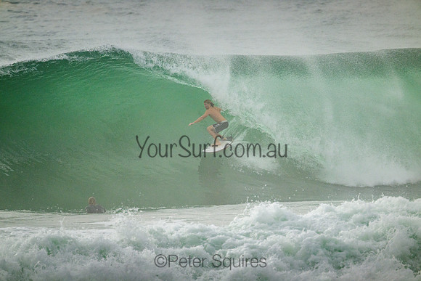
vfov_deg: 1.7
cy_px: 140
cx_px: 210
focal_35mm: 800
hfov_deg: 2.6
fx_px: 9357
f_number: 11
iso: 1600
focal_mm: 800
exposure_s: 1/2500
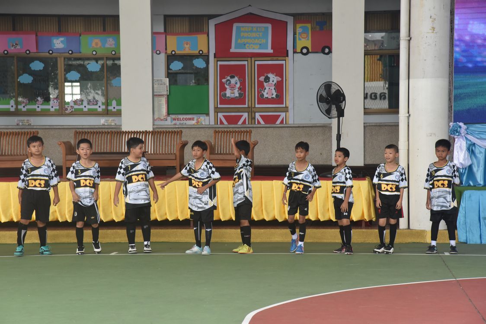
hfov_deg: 18.6
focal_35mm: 110
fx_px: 1485
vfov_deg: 12.5
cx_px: 243
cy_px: 162
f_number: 5.6
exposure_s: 1/160
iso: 2000
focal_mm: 110
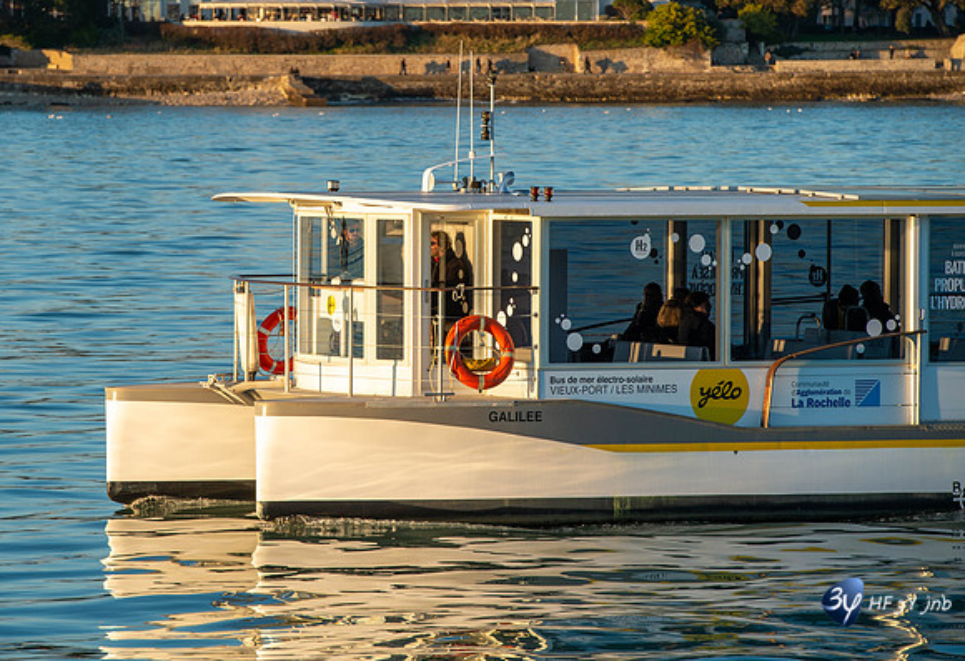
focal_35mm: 236
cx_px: 376
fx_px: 6368
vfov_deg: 5.9
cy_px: 270
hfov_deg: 8.7
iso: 100
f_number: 8
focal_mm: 195
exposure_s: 1/200
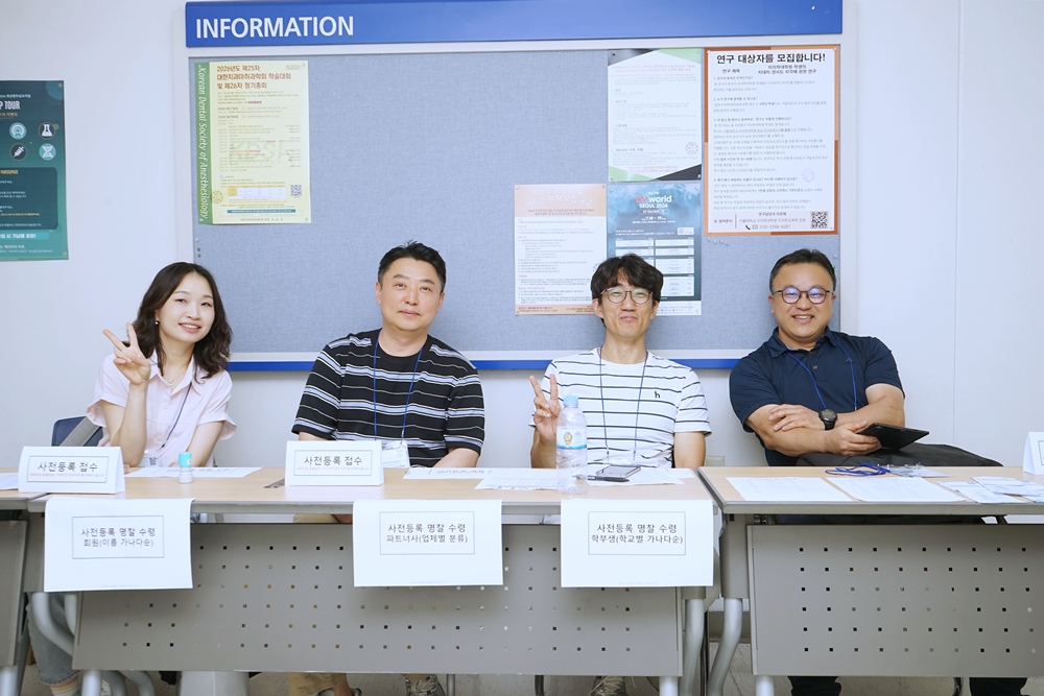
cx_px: 522
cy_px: 348
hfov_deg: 54.4
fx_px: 1015
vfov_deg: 37.9
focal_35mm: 35
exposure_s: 1/100
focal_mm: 35
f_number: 8
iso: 400
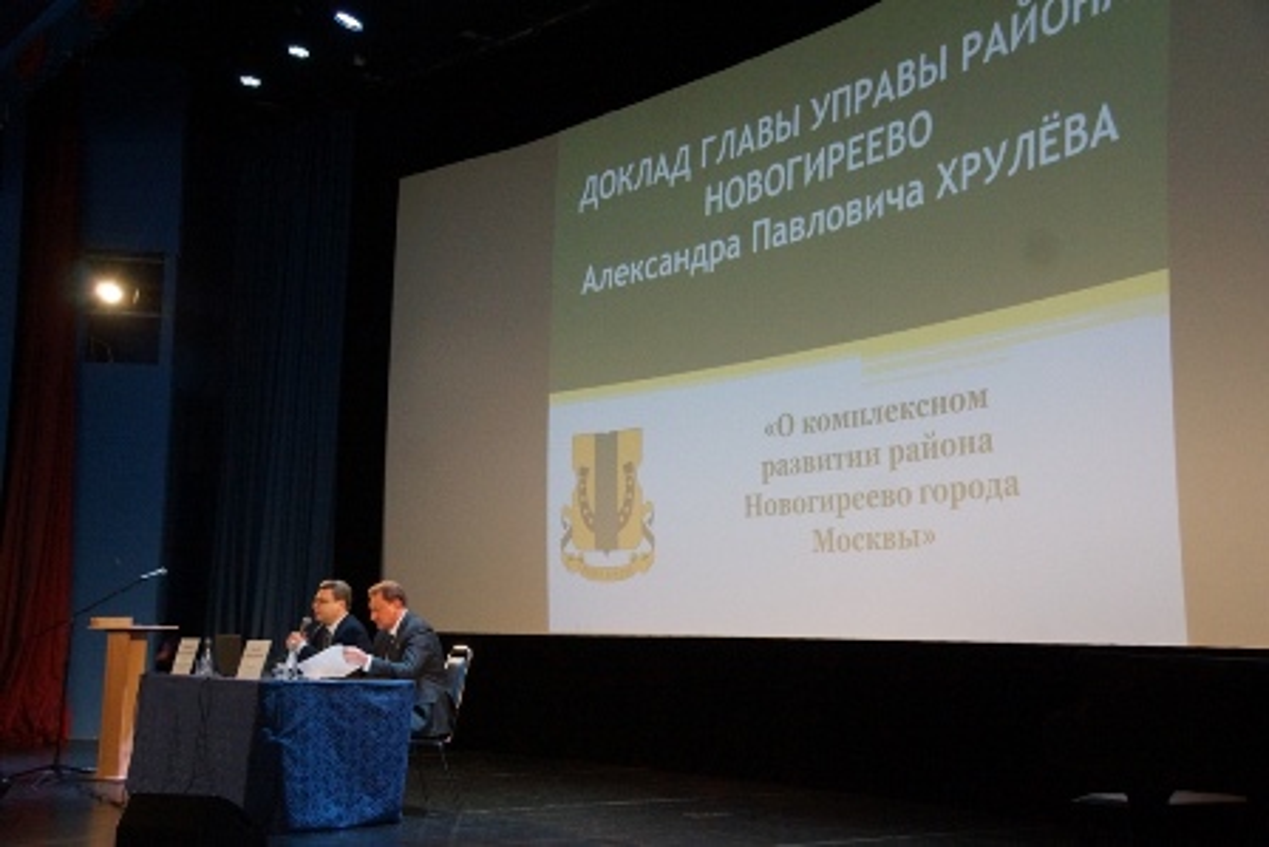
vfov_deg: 34.2
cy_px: 424
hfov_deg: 49.5
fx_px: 1375
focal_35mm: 39
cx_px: 634
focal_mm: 26
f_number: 5
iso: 2500
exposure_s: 1/100
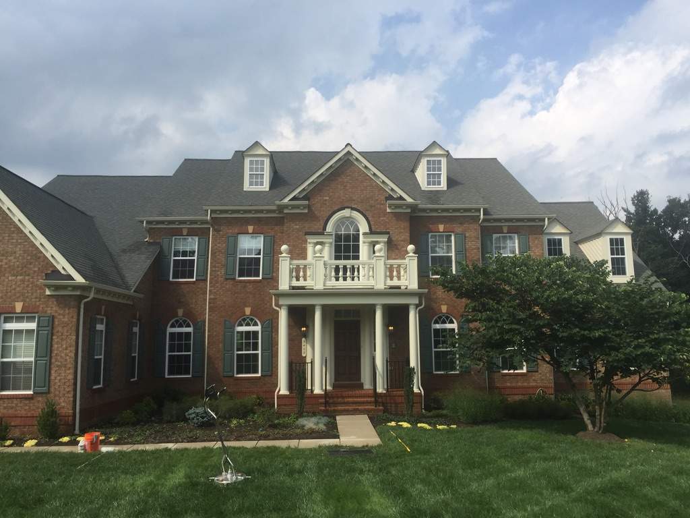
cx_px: 345
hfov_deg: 61.7
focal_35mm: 29
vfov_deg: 48.2
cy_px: 259
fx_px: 578
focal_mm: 4.15
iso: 32
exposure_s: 1/1980
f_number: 2.2
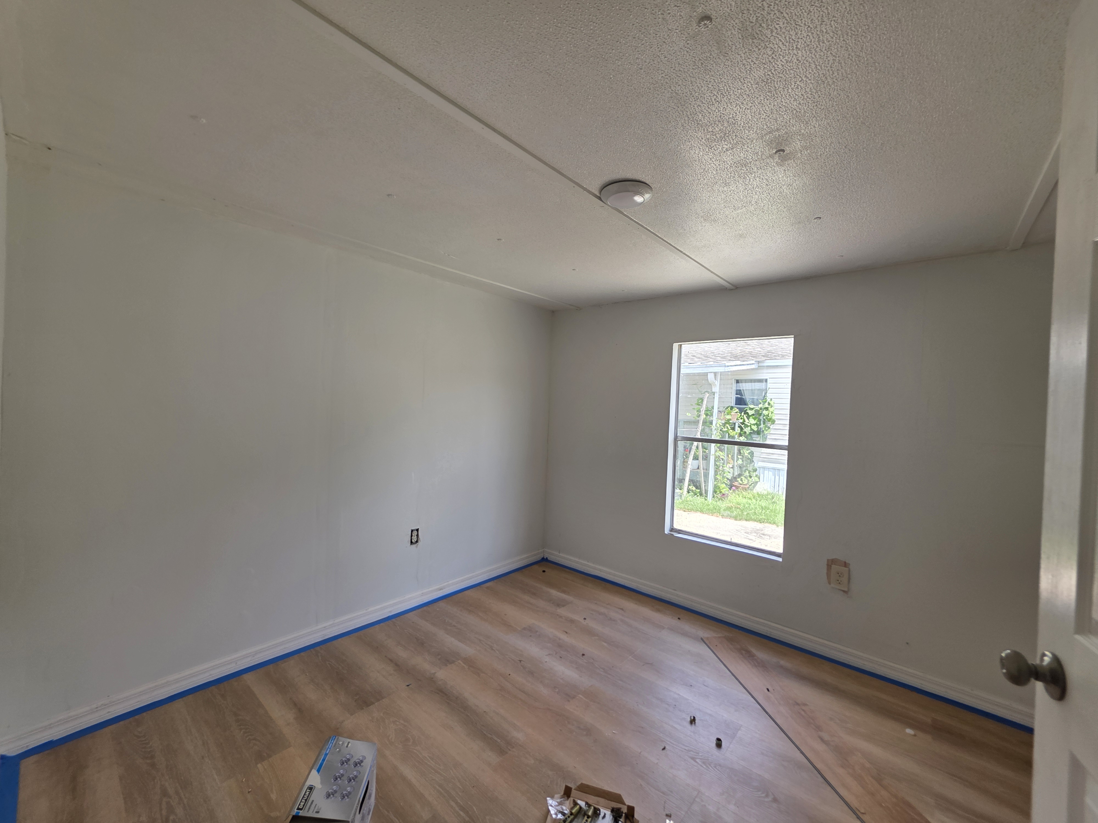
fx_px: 412
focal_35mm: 13
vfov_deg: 89.9
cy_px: 412
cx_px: 549
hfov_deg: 106.2
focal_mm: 2.2
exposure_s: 1/120
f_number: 1.9
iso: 20
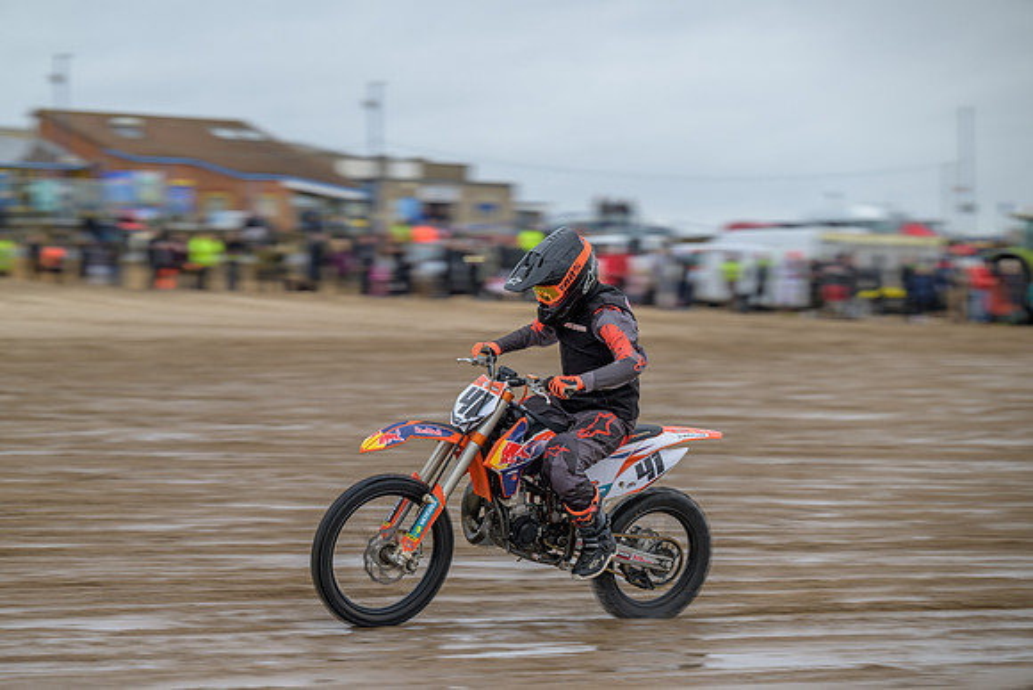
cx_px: 516
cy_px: 345
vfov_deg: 11.0
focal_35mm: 125
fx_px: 3587
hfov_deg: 16.4
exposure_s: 1/125
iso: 110
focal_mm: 125
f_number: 4
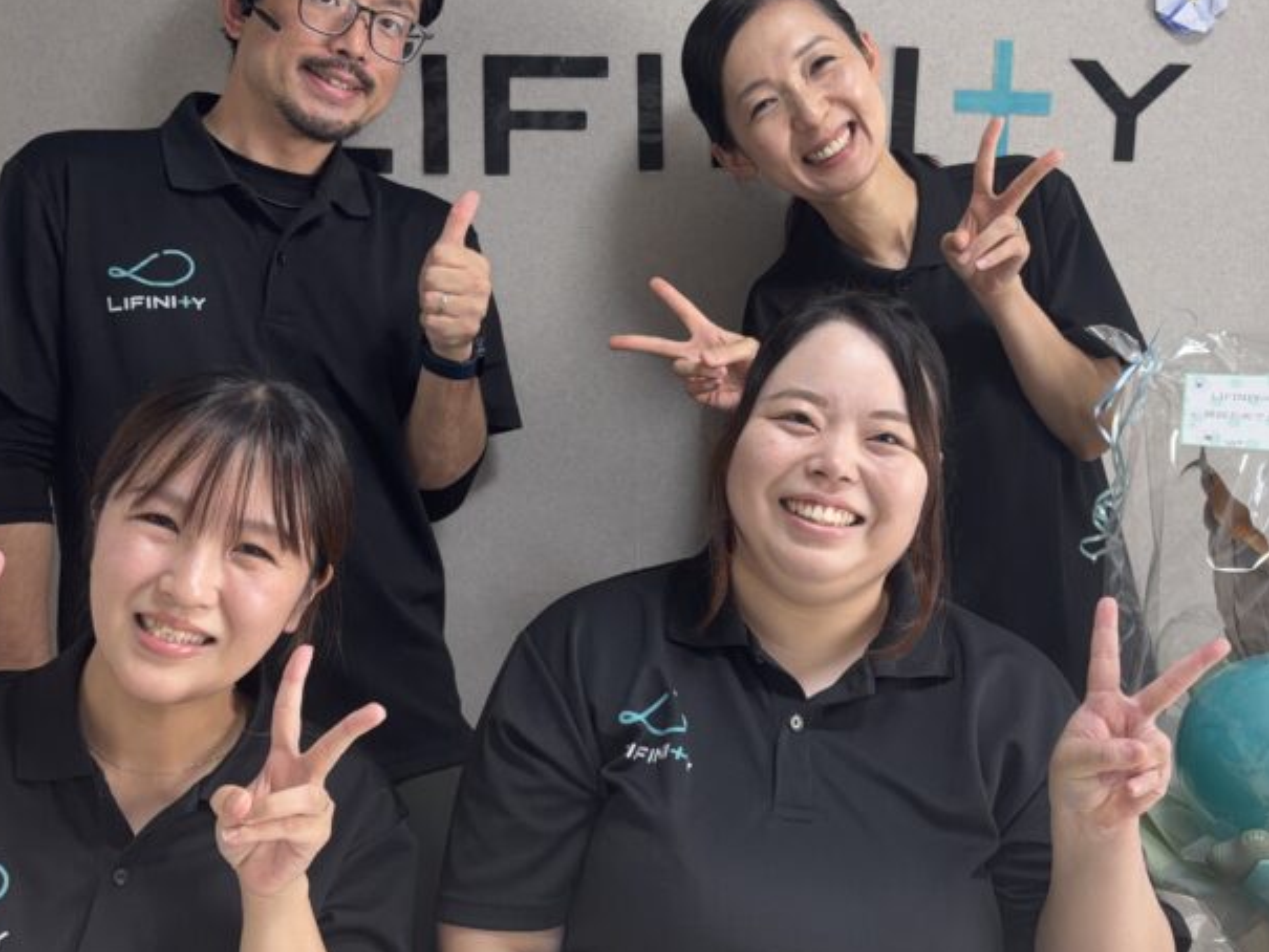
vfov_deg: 32.9
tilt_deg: -6.4
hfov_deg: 42.9
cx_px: 644
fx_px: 1613
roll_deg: +1.7
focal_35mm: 44
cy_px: 493
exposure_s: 1/60
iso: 80
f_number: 1.6
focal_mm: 5.96
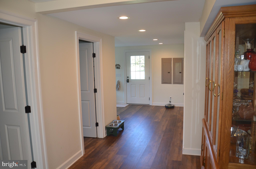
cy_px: 84
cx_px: 128
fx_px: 192
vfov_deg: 47.7
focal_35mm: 27
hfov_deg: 67.5
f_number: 3.5
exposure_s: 1/80
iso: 400
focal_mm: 18
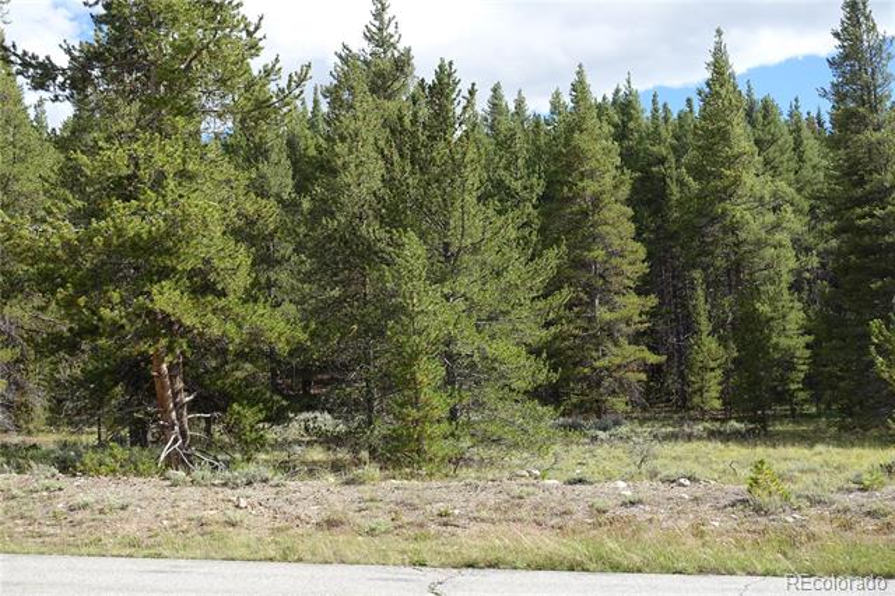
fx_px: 1118
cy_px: 298
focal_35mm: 45
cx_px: 448
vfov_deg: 29.8
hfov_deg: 43.6
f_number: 5.6
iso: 125
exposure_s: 1/250
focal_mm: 16.39
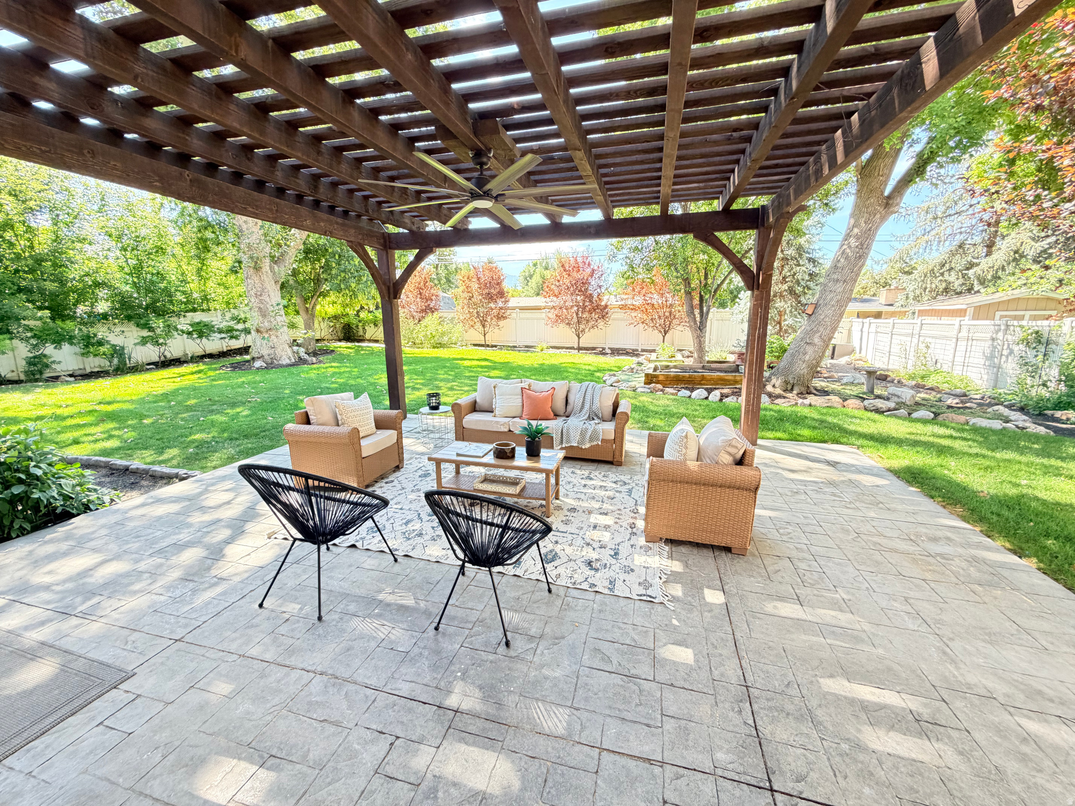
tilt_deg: -11.2
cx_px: 538
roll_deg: +0.8
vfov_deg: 85.7
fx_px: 435
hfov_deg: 102.1
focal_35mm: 14
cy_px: 403
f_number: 2.2
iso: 250
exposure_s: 1/121
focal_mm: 2.22
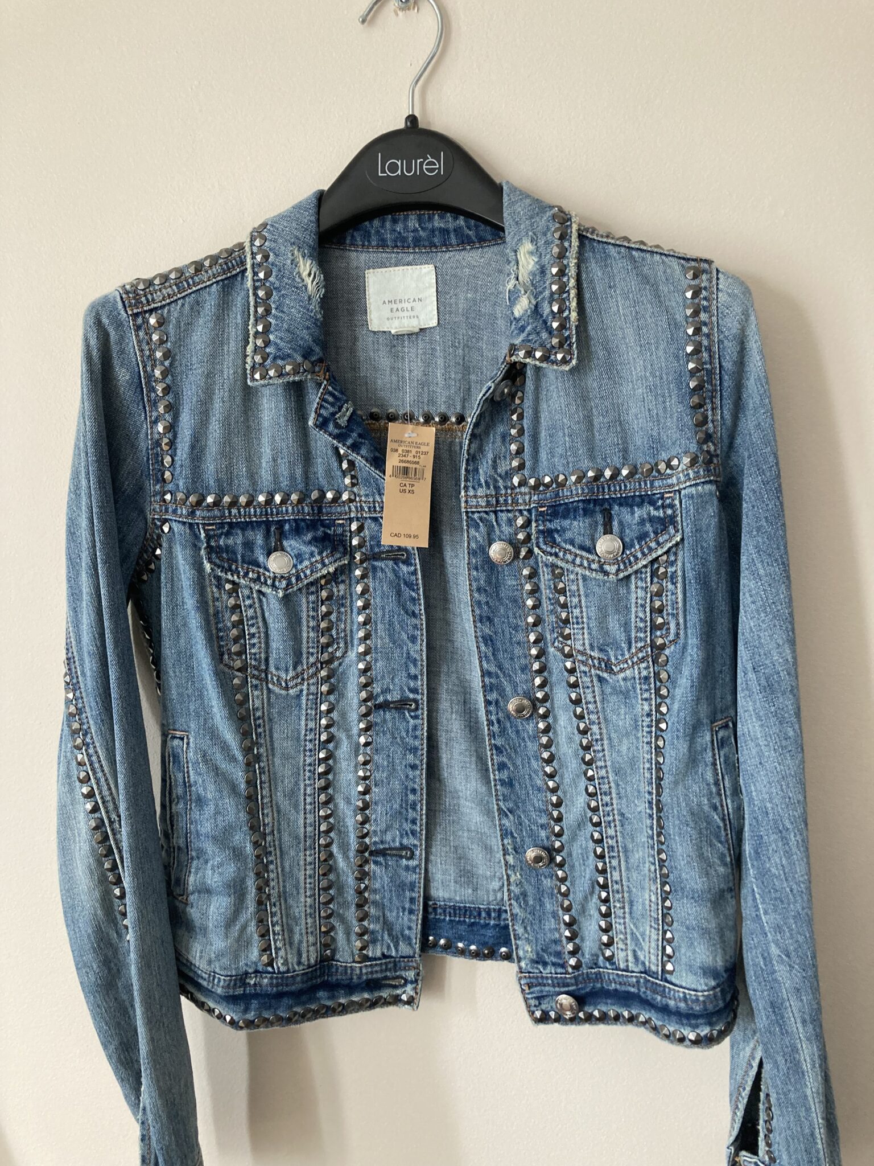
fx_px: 943
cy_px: 583
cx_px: 437
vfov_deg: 63.4
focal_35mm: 28
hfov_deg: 49.7
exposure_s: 1/60
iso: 160
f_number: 1.8
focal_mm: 3.99
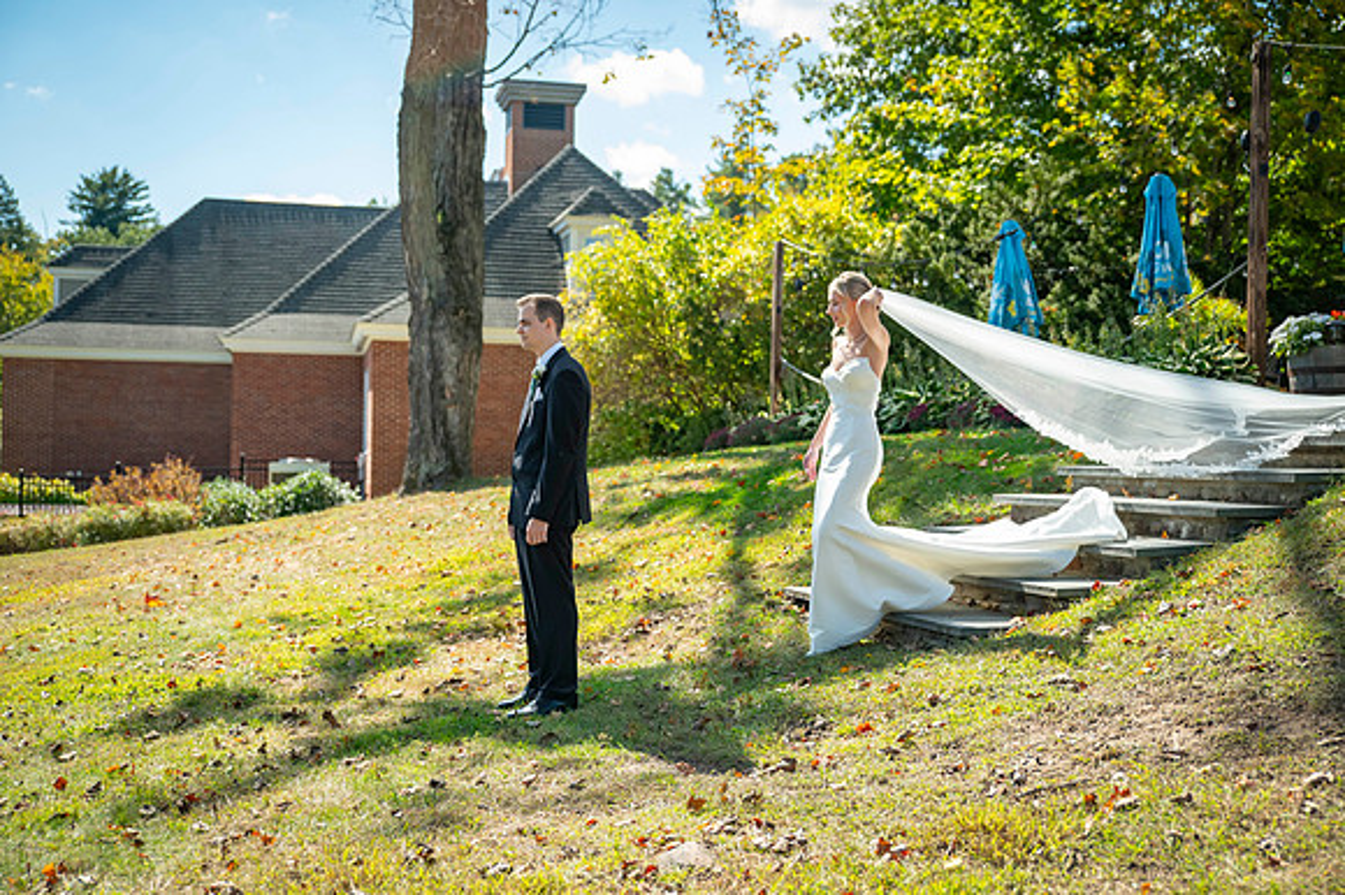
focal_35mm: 47
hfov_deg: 42.2
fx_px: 1745
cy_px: 448
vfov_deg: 28.8
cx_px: 672
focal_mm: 45
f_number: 2.8
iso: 1000
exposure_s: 1/8000
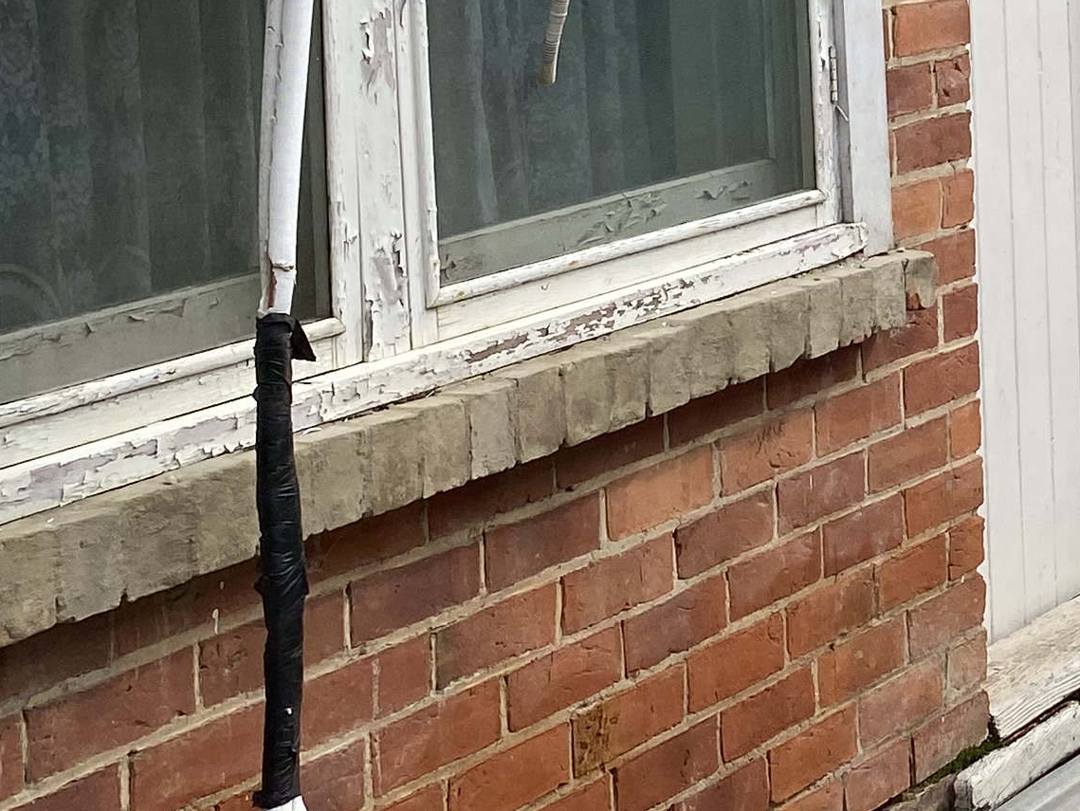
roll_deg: +1.5
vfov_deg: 15.3
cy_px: -246
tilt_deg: +0.2
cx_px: 1438
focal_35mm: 92
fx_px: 2871
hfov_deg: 19.5
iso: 32
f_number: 1.8
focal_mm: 4.25
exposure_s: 1/2410
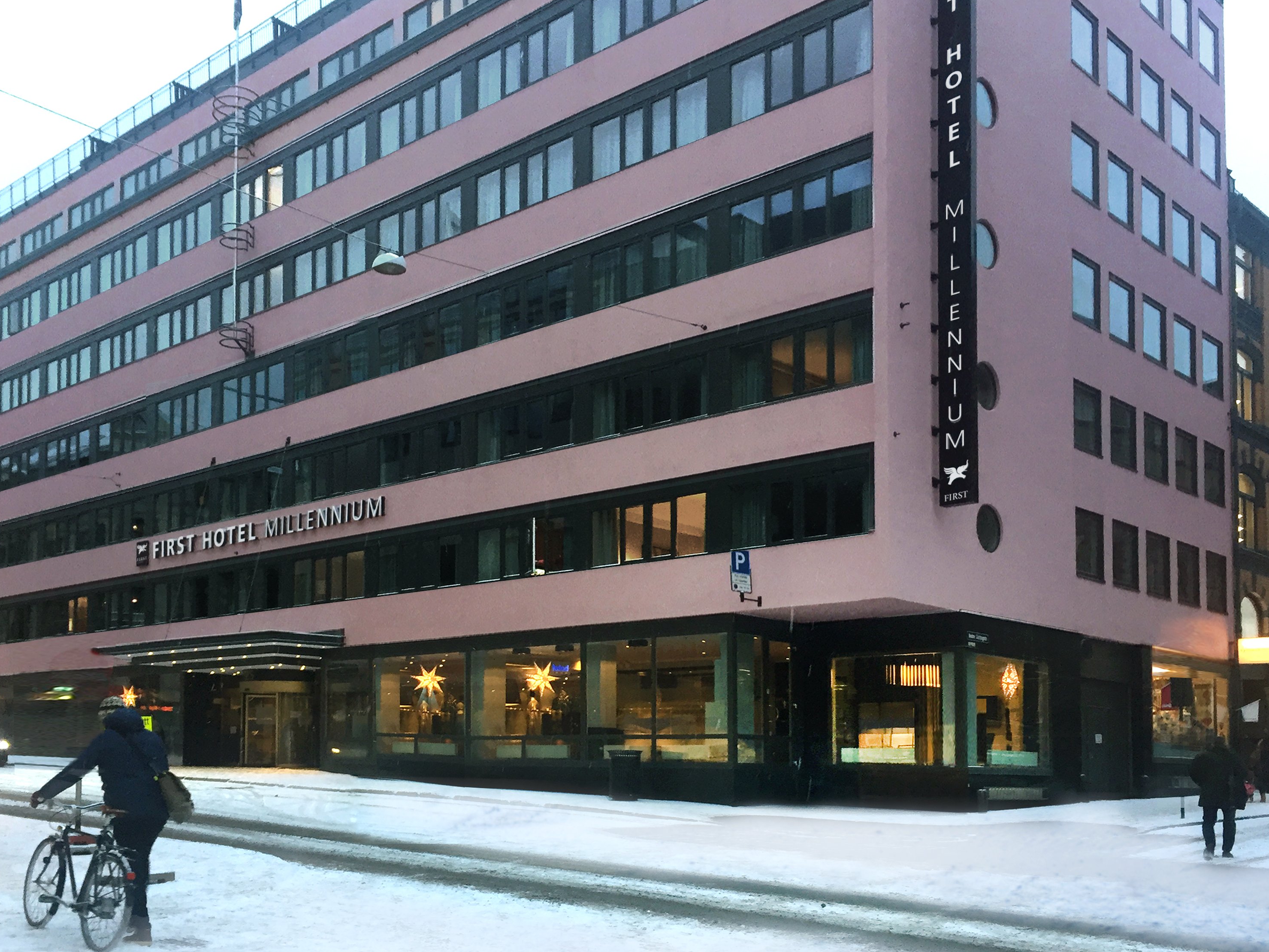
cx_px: 580
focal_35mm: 32
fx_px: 1173
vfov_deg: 44.1
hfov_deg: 56.7
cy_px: 517
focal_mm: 4.15
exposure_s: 1/33
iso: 100
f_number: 2.2
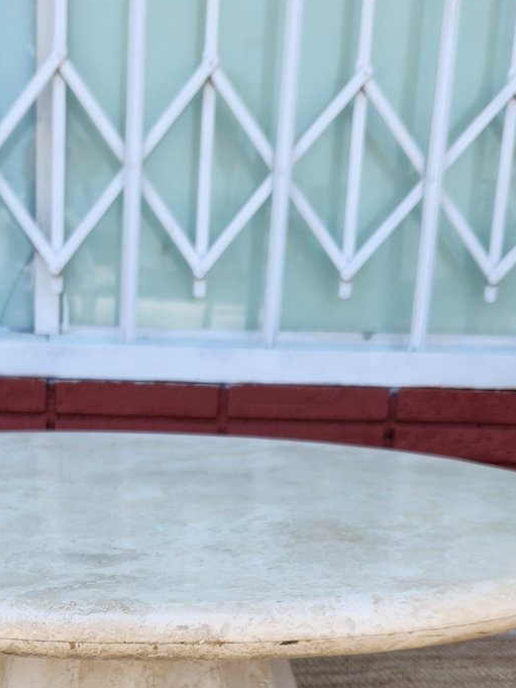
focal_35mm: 54
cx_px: 111
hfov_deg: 26.6
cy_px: 648
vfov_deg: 33.3
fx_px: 1073
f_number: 1.8
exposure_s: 1/306
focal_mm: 5.4
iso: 20
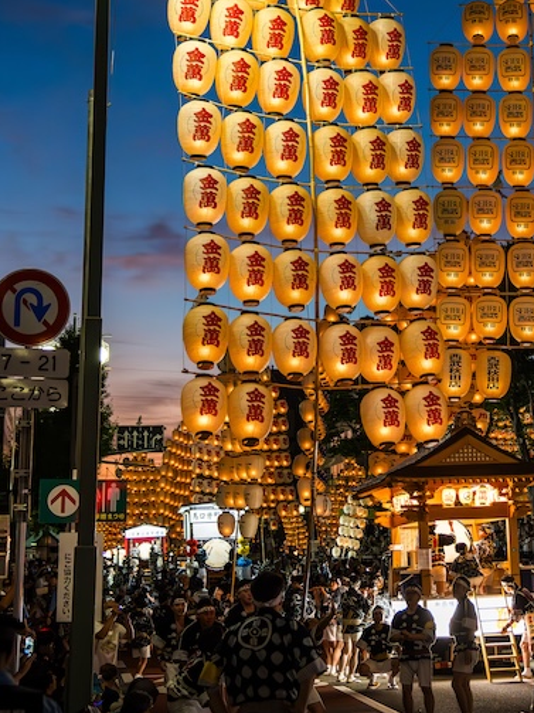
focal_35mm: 86
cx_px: 414
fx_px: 1770
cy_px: 267
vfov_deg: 22.7
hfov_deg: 17.0
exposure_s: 1/160
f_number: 2.8
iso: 5000
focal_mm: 45
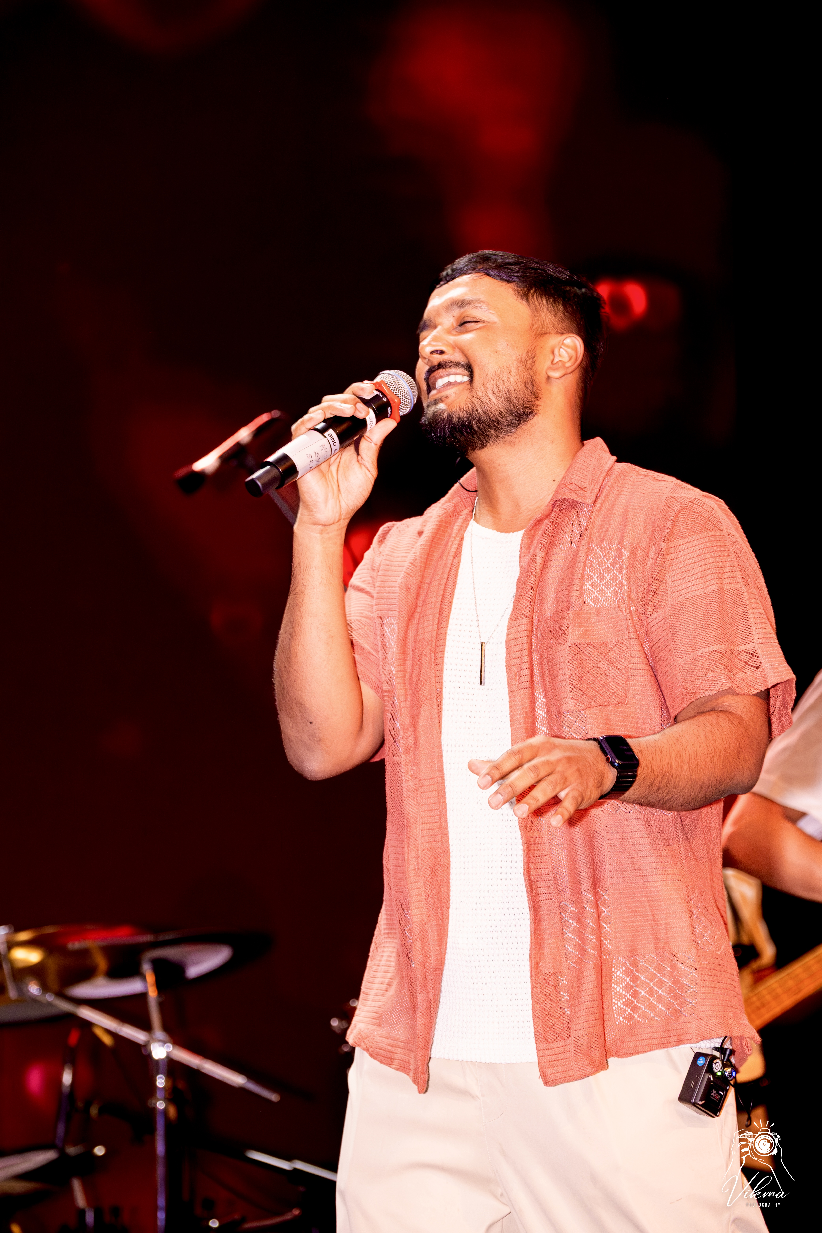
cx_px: 411
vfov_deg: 12.4
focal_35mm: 166
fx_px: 5685
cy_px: 616
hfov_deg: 8.3
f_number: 4.5
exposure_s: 1/250
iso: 800
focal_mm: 110.6
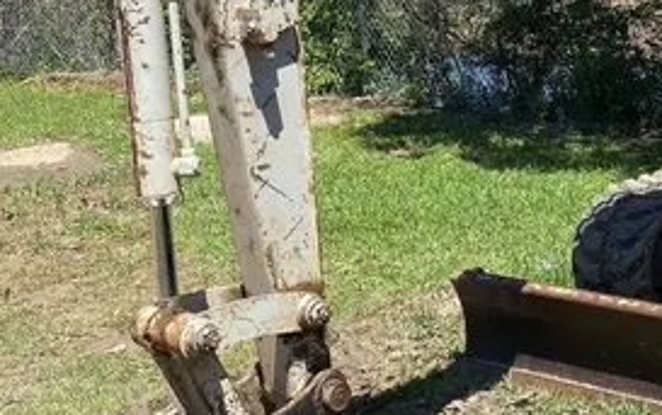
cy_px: 67
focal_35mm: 74
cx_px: 643
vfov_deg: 17.5
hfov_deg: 26.5
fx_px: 1336
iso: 32
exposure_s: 1/1754
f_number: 1.8
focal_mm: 4.25
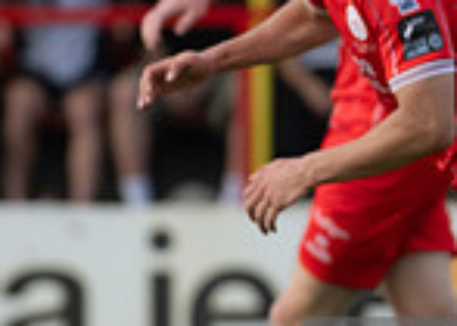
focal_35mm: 1623
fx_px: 21065
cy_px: -13
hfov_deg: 1.2
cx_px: 82
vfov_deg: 0.9
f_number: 4.5
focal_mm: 300
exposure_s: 1/1250
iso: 800
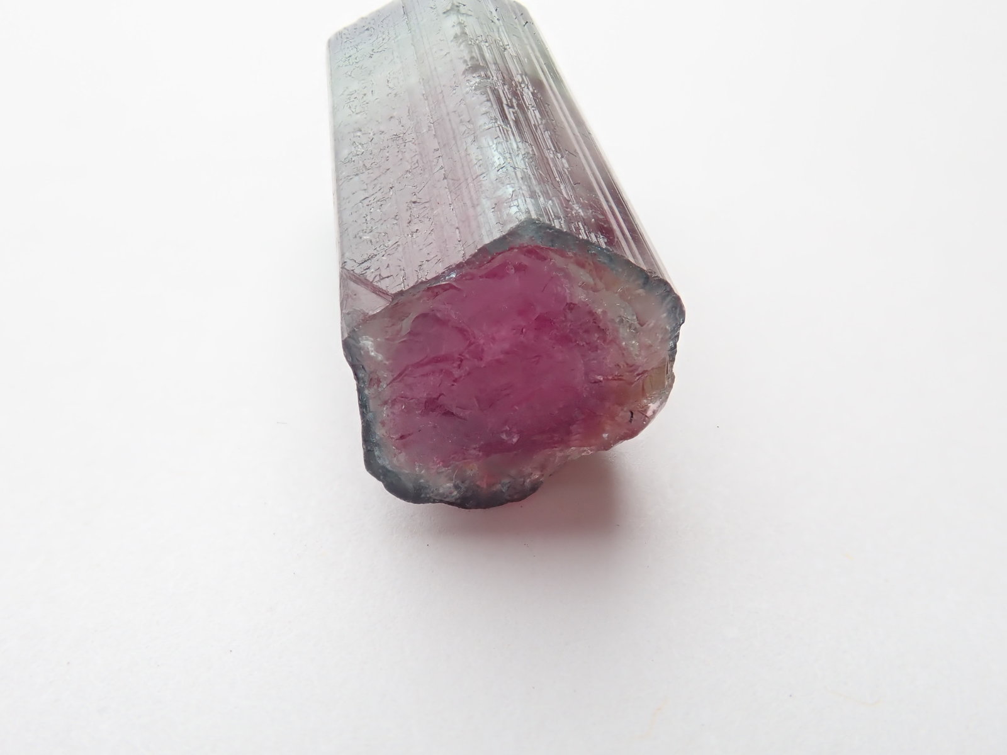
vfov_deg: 40.7
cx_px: 504
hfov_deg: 52.6
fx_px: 1018
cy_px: 378
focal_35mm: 35
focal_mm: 6.42
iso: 125
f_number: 3.5
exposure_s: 1/125
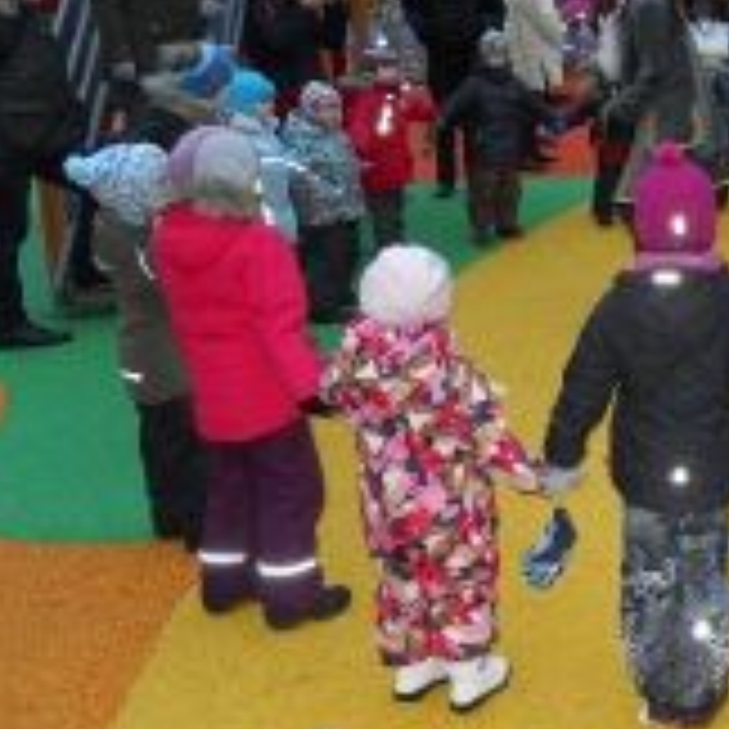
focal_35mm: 55
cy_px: 220
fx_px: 1310
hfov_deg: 28.7
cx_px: 765
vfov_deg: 30.8
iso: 320
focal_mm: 5
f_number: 2.7
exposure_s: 1/25
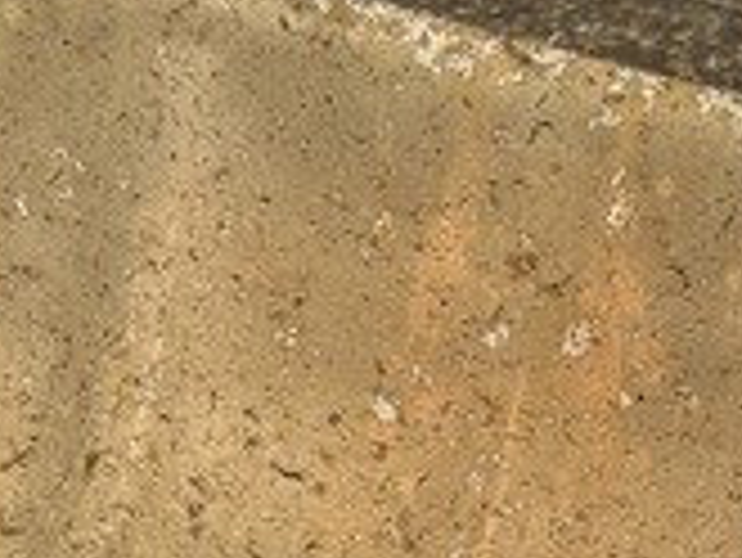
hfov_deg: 12.2
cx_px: 508
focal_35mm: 161
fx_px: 3454
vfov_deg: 8.9
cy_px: 999
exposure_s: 1/361
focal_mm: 5.7
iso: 50
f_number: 1.5
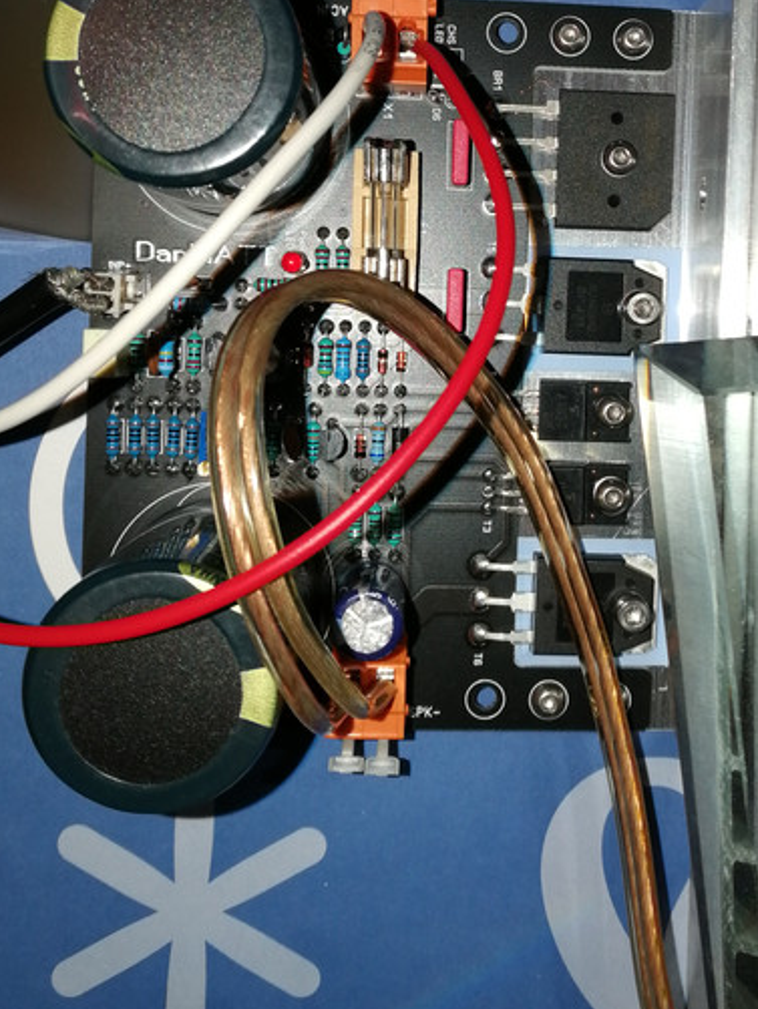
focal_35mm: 43
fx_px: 1254
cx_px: 563
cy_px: 316
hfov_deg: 33.0
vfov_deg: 43.1
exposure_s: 1/60
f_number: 2.2
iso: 80
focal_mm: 3.95
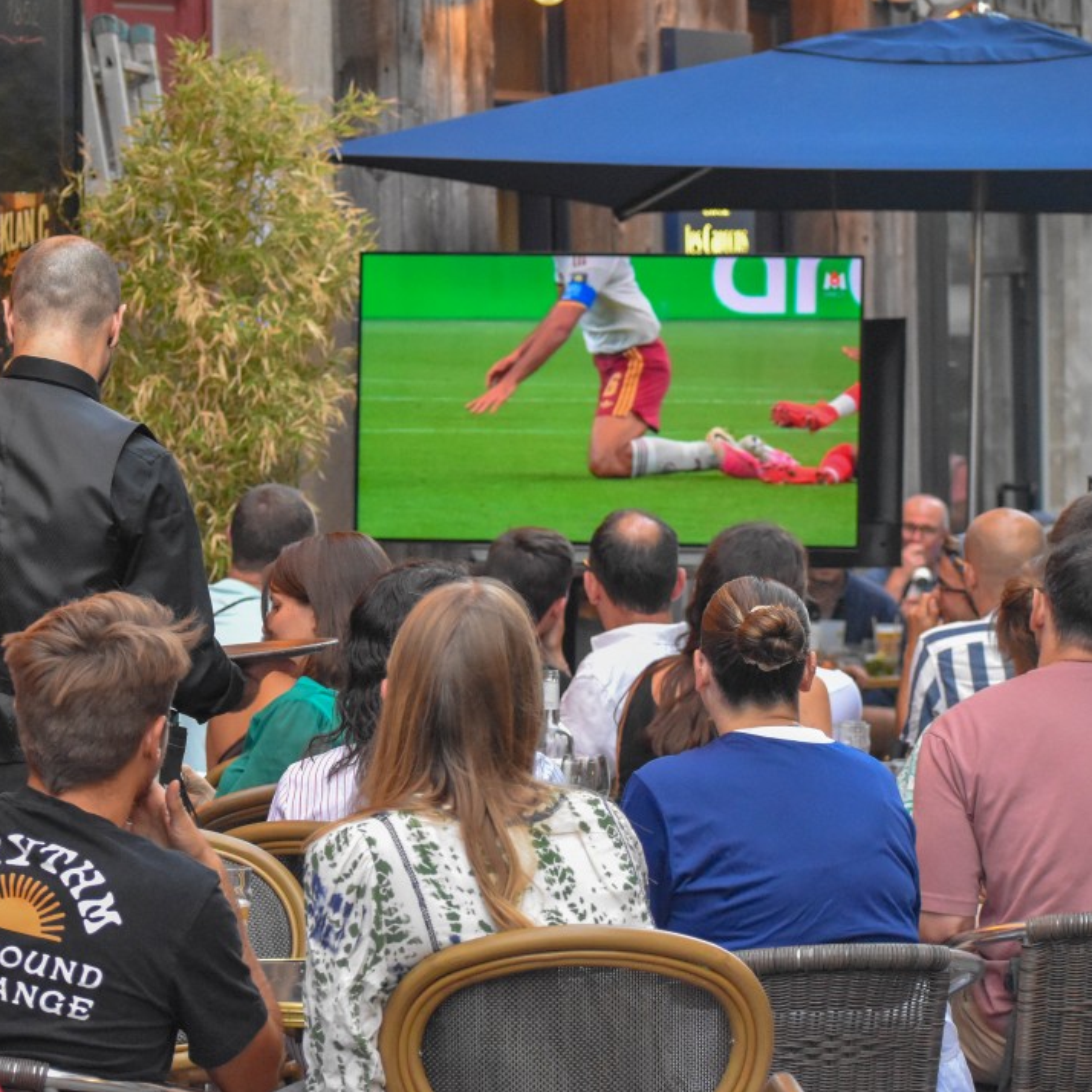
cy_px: 544
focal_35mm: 135
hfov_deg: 12.9
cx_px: 430
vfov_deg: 12.9
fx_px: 4818
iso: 3200
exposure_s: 1/250
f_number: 4.5
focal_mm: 70
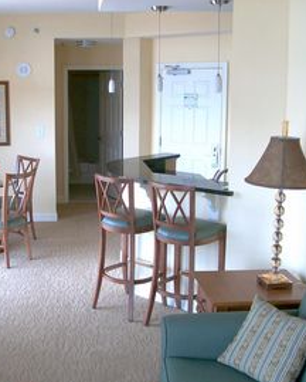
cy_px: 190
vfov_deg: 38.7
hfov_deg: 30.8
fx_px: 542
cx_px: 64
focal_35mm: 48
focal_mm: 6
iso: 80
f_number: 2.7
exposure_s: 1/65.6
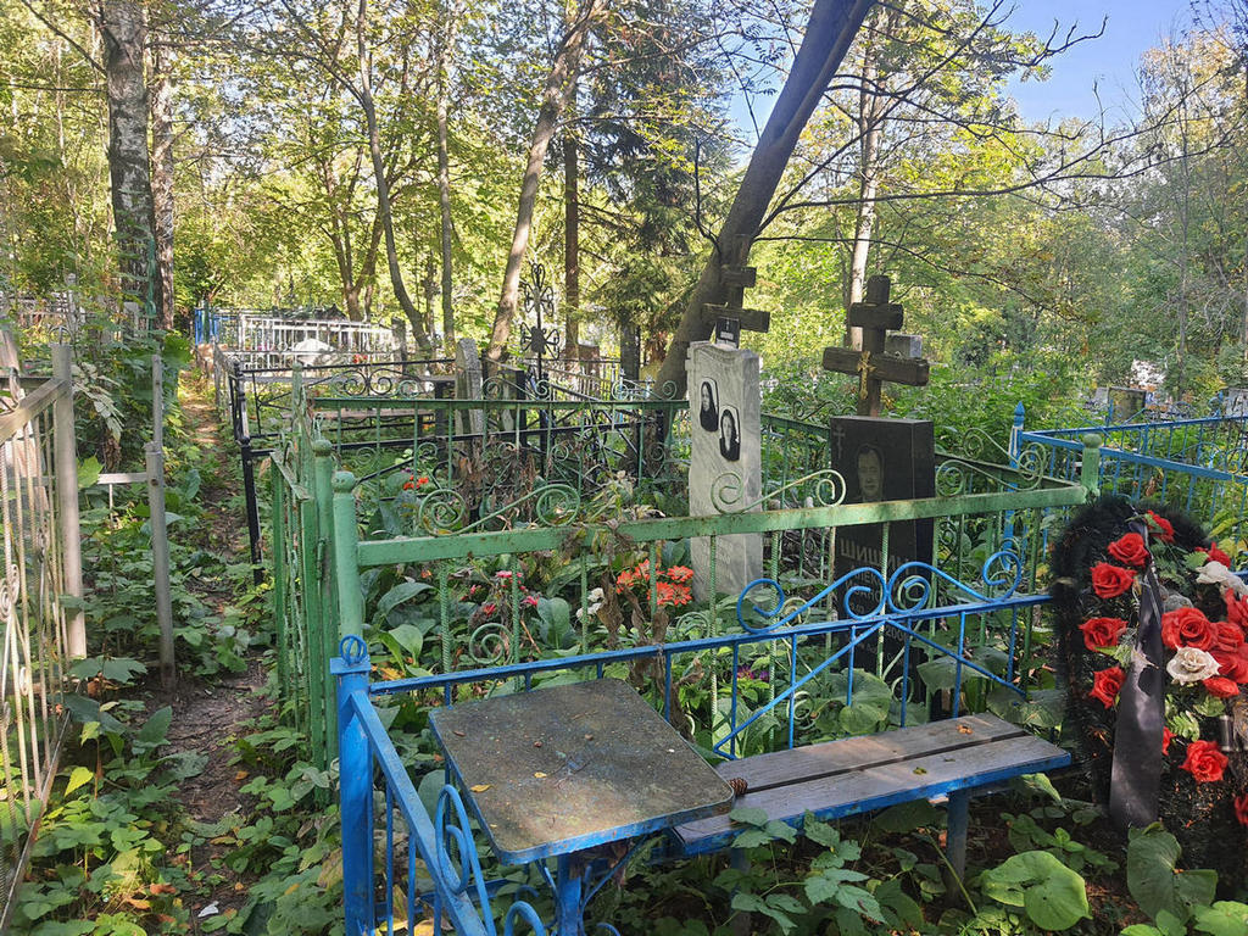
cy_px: 468
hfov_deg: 67.3
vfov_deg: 53.1
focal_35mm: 26
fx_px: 937
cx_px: 624
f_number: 1.7
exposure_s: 1/205
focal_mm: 4.32
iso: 50
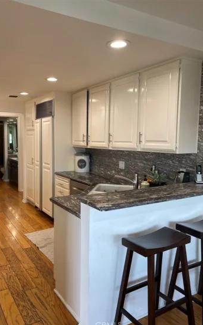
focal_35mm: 28
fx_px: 248
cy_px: 165
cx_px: 83
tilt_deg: -5.8
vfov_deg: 66.5
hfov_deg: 44.3
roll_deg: -1.1
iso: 80
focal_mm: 4.25
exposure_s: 1/120
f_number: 1.8
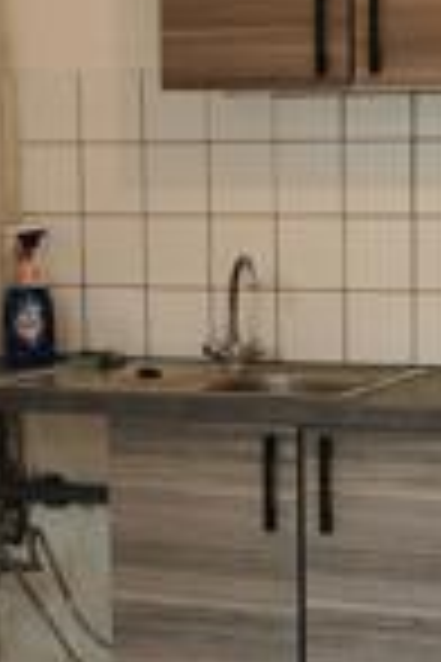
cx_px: 306
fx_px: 2242
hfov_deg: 11.2
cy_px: 572
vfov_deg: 16.6
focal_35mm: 122
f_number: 1.6
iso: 50
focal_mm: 5.56
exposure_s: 1/118
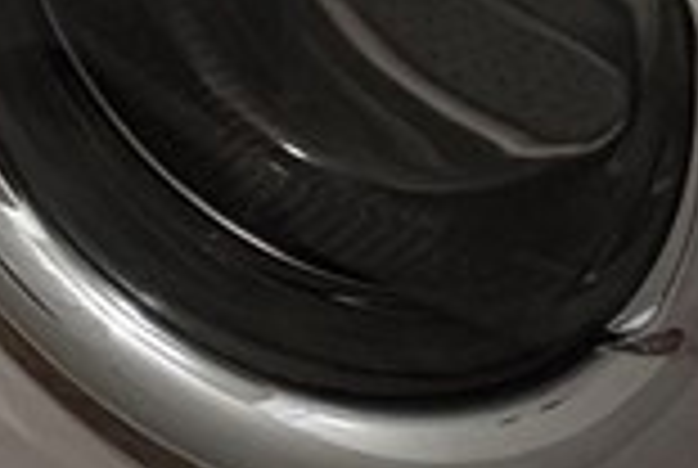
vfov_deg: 11.8
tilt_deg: -8.2
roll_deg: -0.2
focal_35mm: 96
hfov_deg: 17.7
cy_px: -630
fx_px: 1865
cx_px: -504
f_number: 2.2
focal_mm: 2.22
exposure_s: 1/60
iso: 200
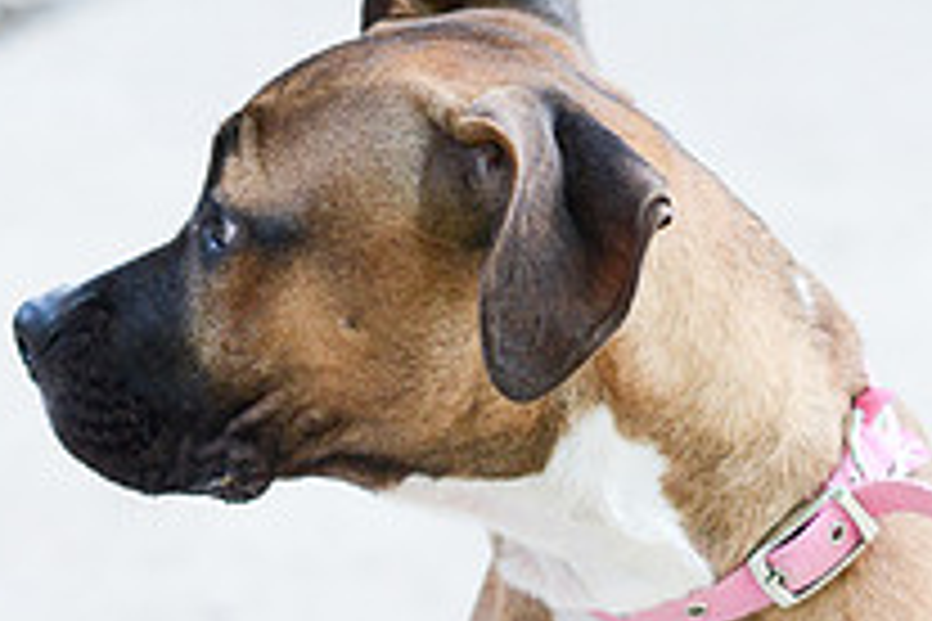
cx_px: 495
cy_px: 855
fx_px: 4220
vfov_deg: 8.3
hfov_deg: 12.6
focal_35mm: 163
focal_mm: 50
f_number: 2.5
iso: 500
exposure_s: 1/1600
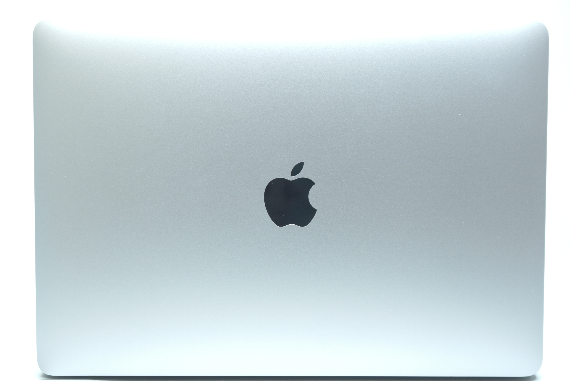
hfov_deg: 31.2
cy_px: 190
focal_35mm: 64
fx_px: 1022
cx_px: 285
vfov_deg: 21.1
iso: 400
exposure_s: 1/40
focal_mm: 43
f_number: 4.5
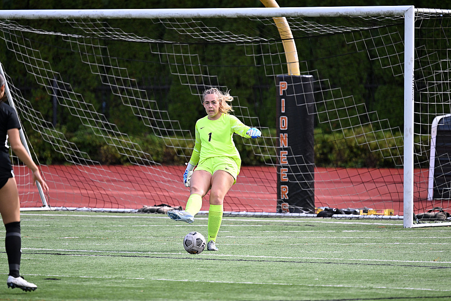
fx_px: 4260
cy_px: 150
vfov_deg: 4.0
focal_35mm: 340
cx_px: 226
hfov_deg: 6.1
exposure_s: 1/1600
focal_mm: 340
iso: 1000
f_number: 5.6
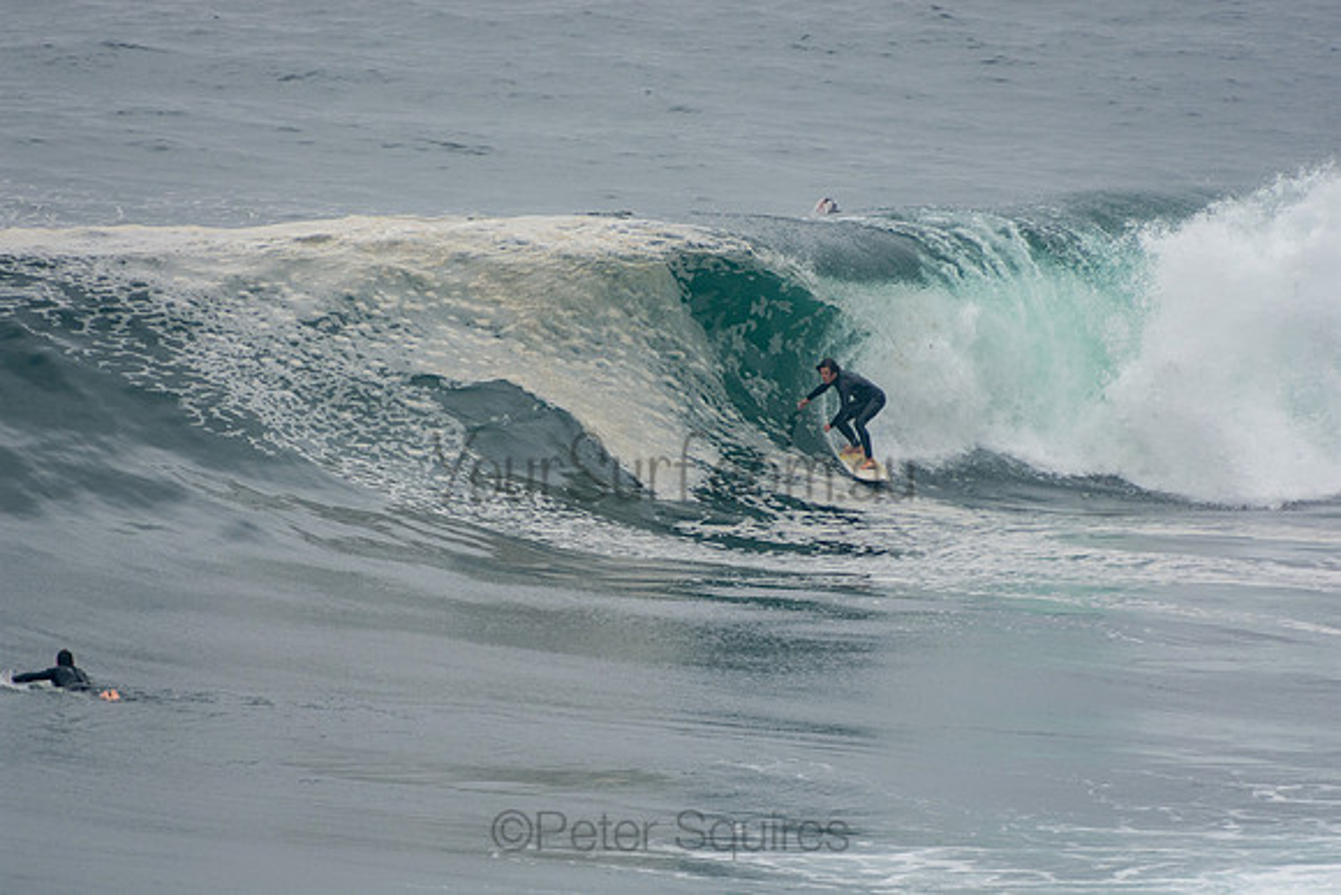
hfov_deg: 3.4
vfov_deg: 2.3
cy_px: 448
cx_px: 670
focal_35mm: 600
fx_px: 22354
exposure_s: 1/1250
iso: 320
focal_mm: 400
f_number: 5.6
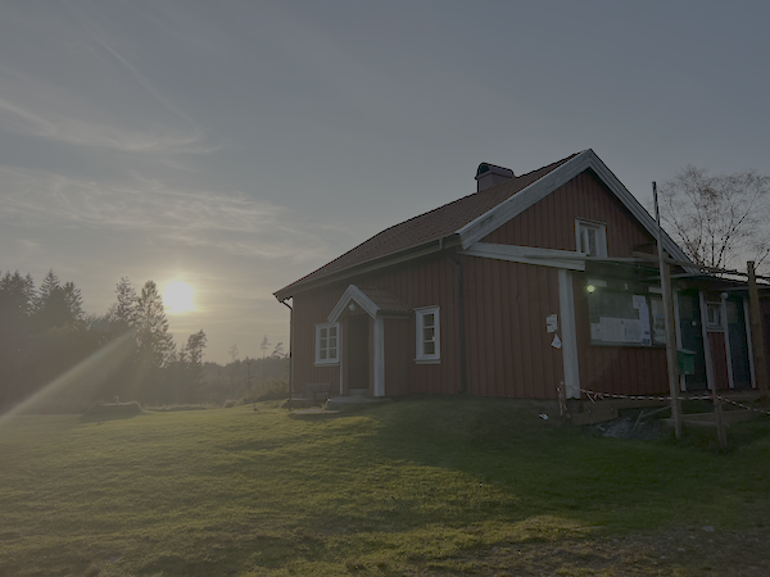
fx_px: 578
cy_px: 288
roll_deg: +1.7
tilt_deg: +7.1
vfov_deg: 53.1
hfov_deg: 67.3
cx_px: 385
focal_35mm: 26
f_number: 1.5
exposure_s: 1/6579
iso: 50
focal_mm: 5.7
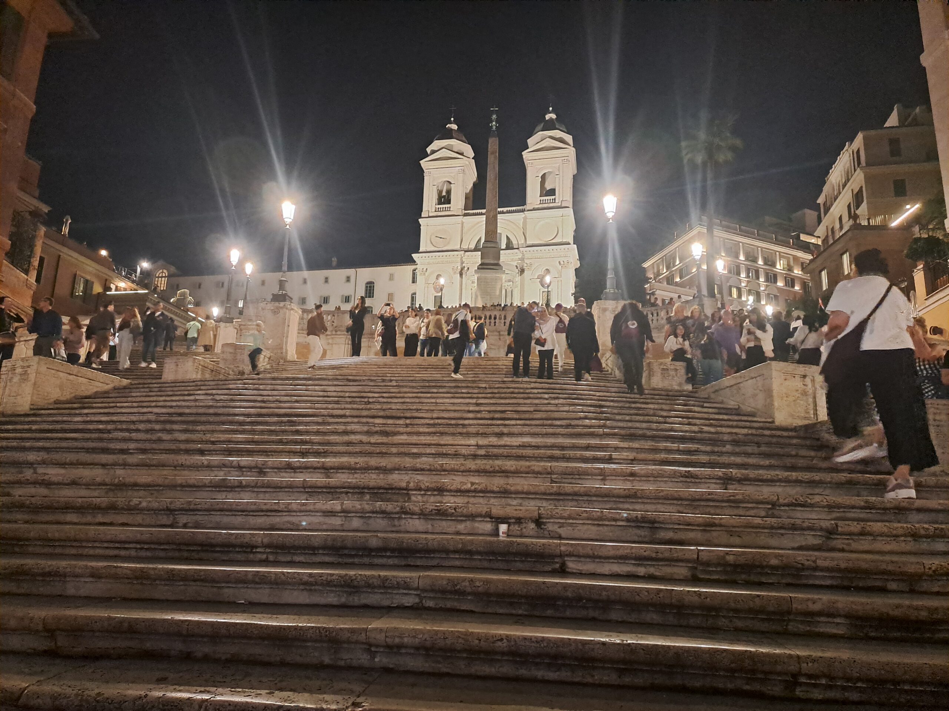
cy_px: 356
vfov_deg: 54.9
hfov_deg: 69.4
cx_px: 474
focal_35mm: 25
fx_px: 685
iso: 1000
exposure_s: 1/20
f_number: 1.8
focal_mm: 4.65
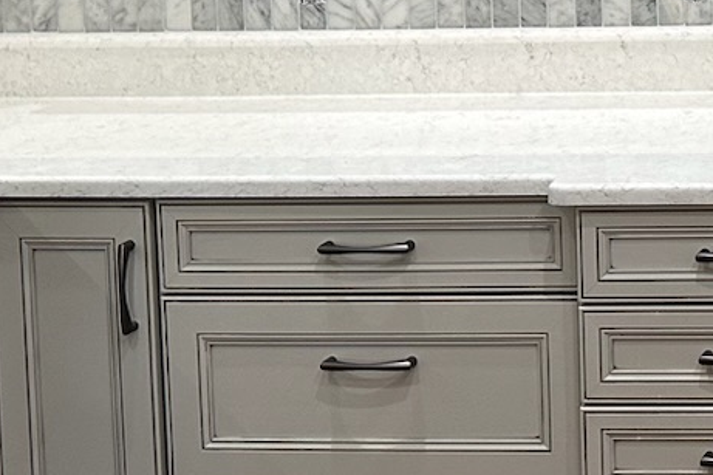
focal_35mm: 111
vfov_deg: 11.9
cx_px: 1073
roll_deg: +1.6
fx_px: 2198
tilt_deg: -3.4
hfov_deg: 16.7
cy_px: -206
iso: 100
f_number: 1.78
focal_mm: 6.86
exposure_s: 1/63
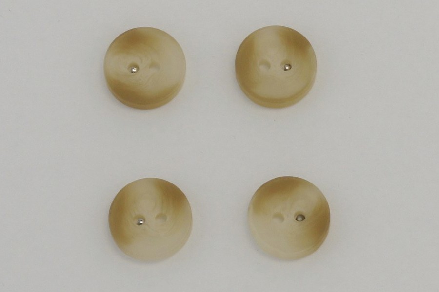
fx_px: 1006
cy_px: 146
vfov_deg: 16.6
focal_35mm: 82
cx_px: 220
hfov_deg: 24.6
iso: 200
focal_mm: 55
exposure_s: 1/500
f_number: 9
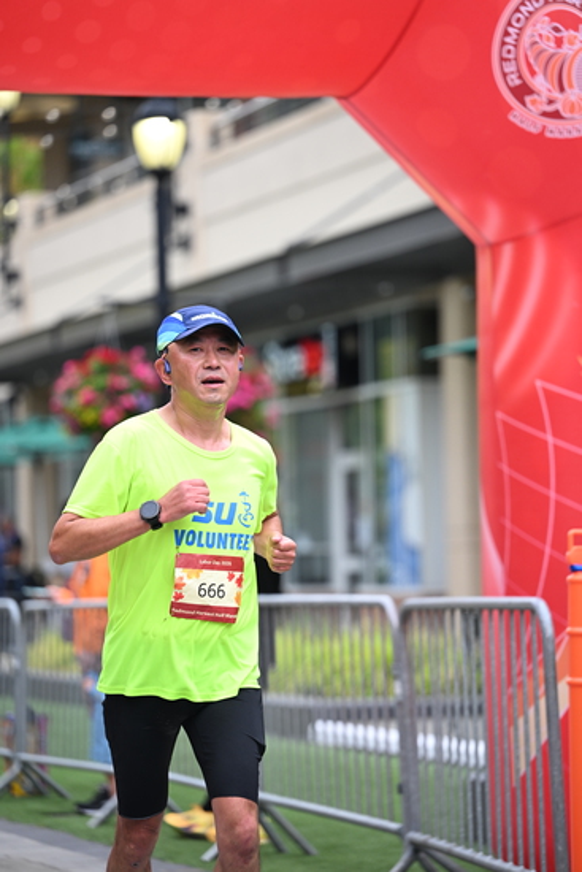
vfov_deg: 15.2
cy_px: 436
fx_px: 3271
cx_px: 291
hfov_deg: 10.2
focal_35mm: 135
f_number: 2.8
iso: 640
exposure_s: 1/1600
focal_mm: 135
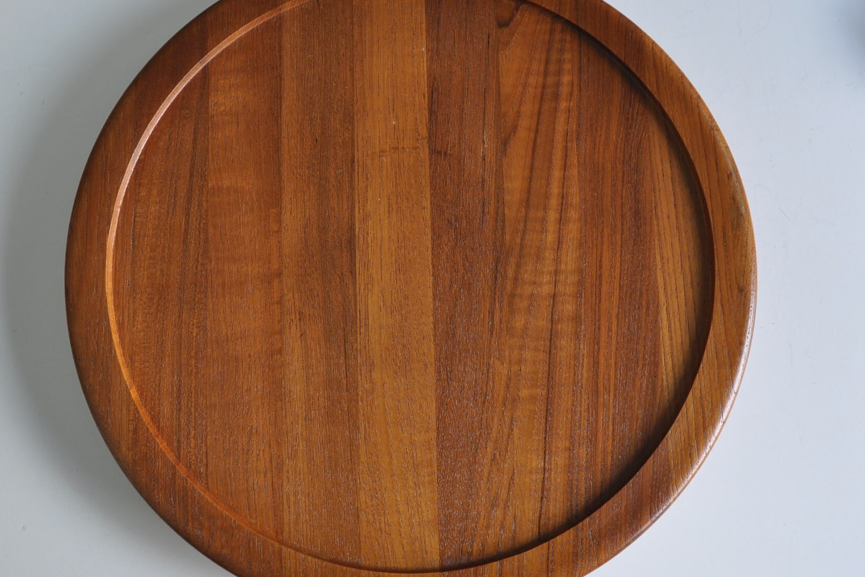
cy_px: 287
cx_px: 400
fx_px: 913
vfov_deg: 35.1
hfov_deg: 50.6
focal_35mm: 38
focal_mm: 22
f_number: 4
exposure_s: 1/60
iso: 500
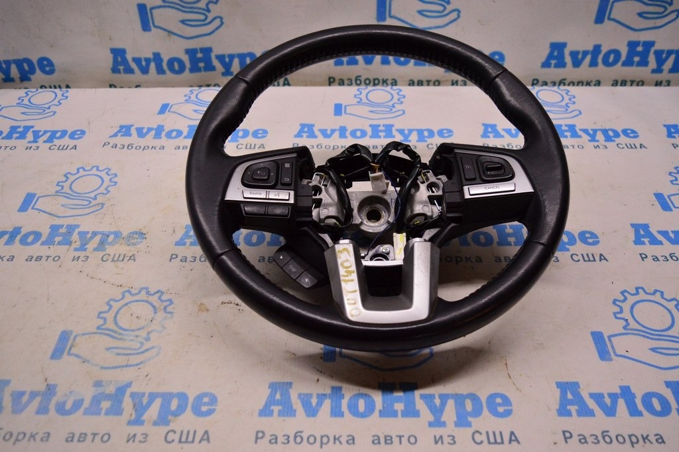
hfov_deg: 57.3
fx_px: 622
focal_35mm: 33
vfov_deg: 39.9
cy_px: 226
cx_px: 340
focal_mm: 22
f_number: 4
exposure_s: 1/400
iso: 1600
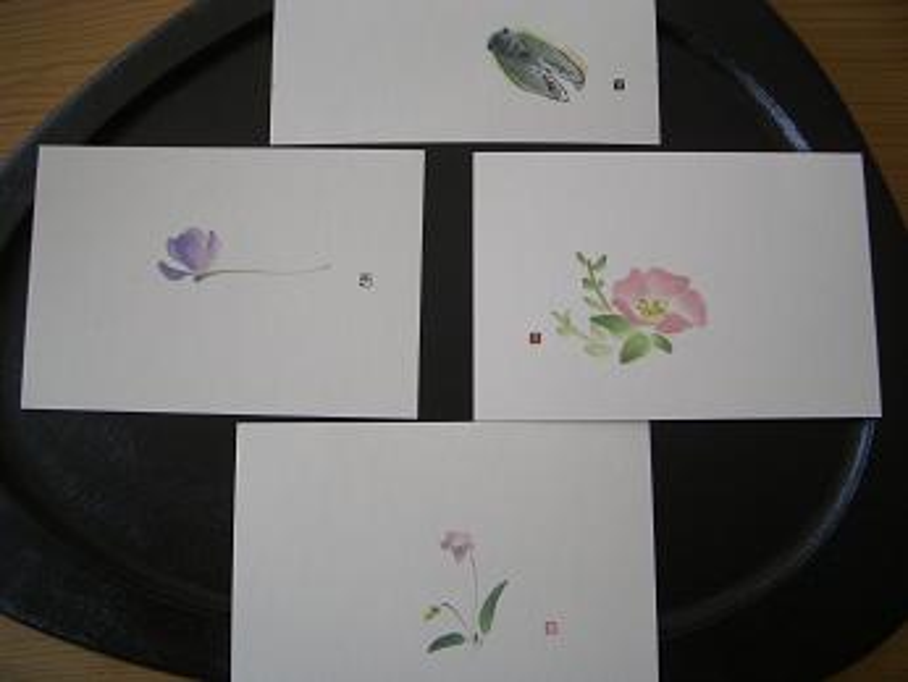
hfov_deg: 52.6
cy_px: 341
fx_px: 919
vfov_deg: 40.7
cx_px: 454
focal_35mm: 35
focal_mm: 5.8
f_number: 2.6
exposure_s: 1/200
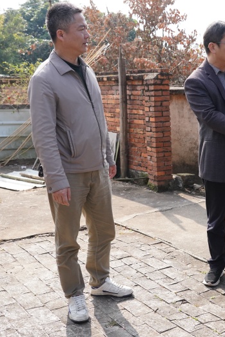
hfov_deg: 25.3
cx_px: 195
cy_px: 169
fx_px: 487
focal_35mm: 52
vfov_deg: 38.2
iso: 3200
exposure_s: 1/3200
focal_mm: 34
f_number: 5.6
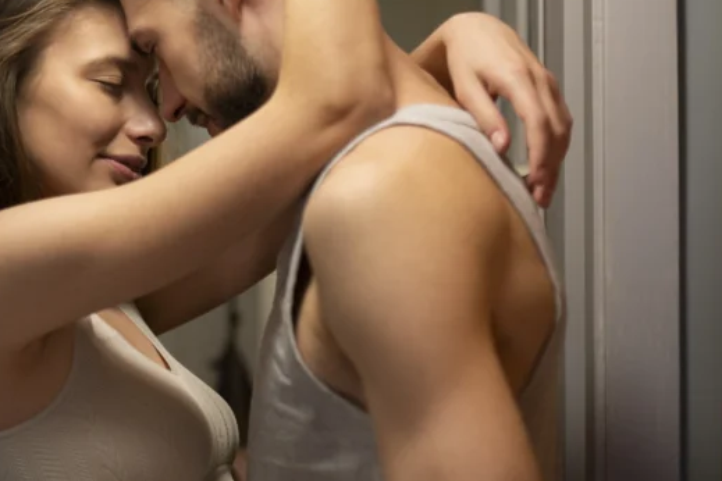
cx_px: 192
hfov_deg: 28.9
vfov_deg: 19.7
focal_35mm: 69
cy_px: 209
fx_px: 1384
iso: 800
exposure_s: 1/200
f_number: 1.6
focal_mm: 35
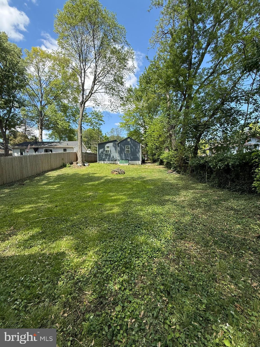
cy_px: 174
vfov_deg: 102.1
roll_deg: -0.5
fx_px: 140
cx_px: 130
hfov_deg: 85.7
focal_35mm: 14
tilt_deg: -1.9
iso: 64
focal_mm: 2.22
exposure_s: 1/709
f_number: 2.2
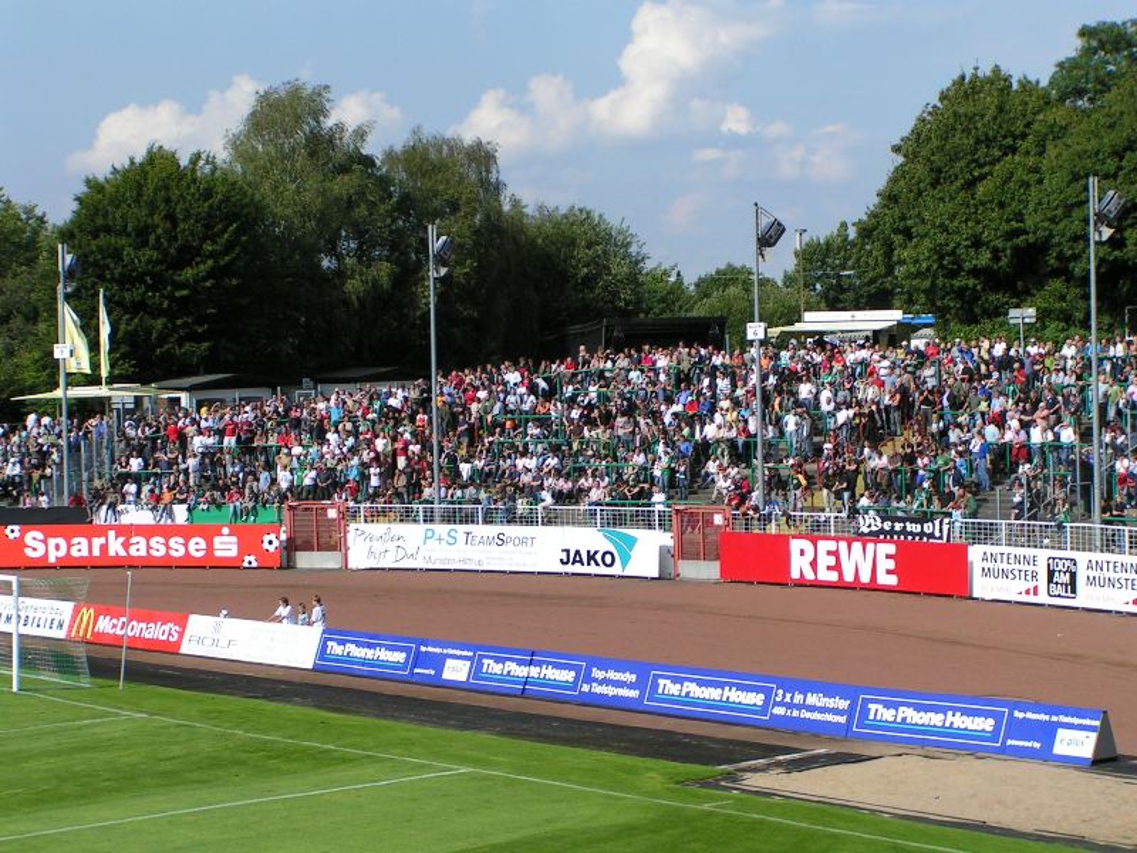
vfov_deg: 18.0
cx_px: 568
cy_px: 426
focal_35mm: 82
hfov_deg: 23.8
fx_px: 2693
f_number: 5
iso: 50
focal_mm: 12.6
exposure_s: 1/640
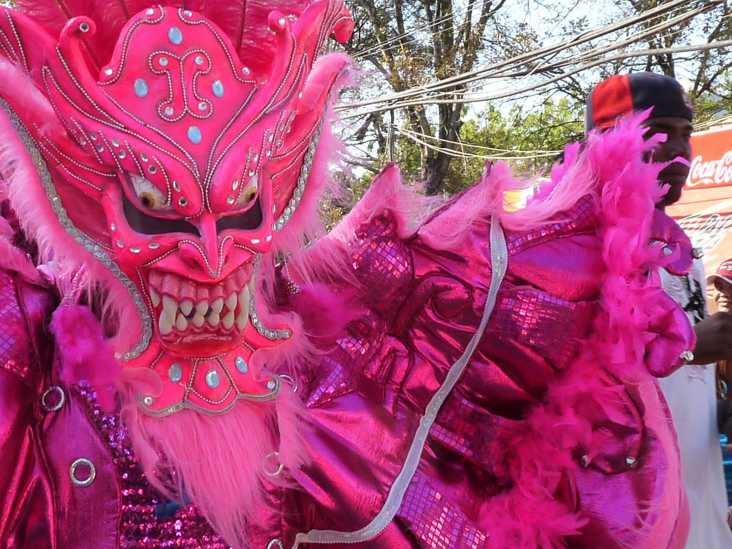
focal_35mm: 64
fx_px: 1353
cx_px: 296
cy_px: 245
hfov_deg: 30.2
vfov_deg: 22.9
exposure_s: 1/250
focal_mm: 4.8
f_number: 3.6
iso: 160
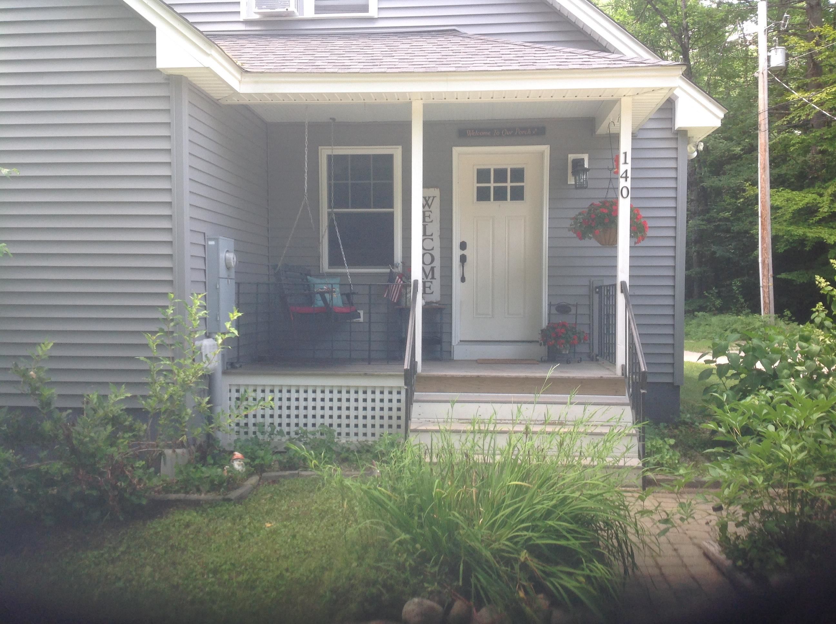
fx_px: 844
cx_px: 418
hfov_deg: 52.7
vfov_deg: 40.6
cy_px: 312
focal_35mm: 35
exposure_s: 1/120
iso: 64
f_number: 2.4
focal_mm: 4.28
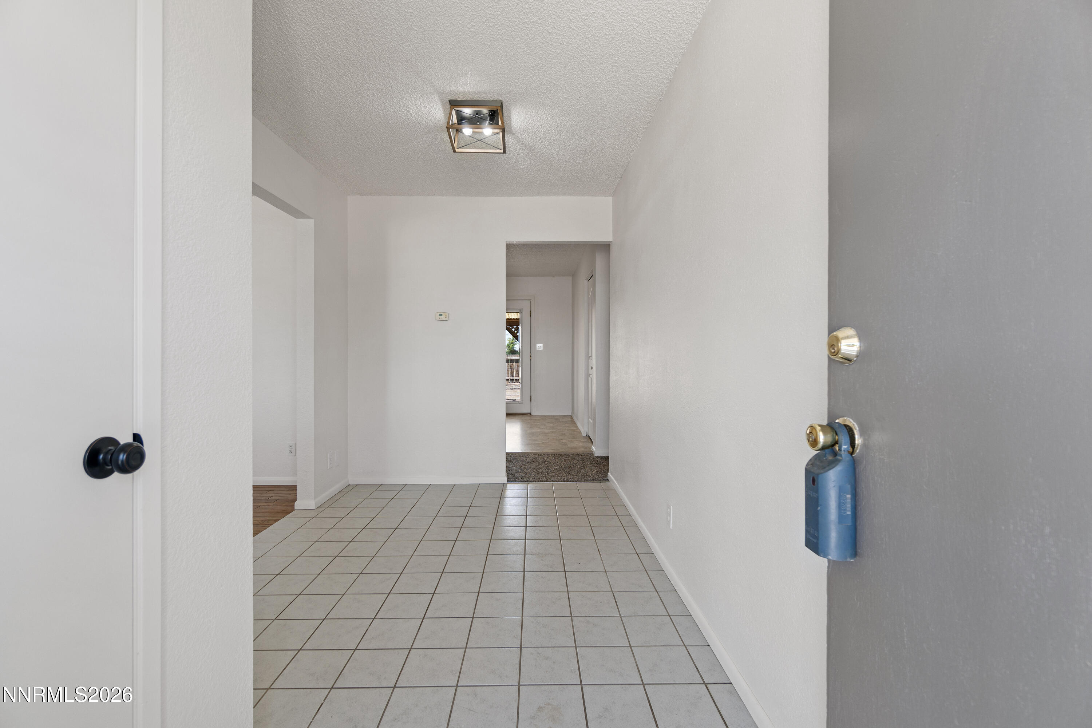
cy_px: 364
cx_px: 546
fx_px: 455
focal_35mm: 15
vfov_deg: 77.3
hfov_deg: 100.4
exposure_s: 1/2.5
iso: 100
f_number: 6.3
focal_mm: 10
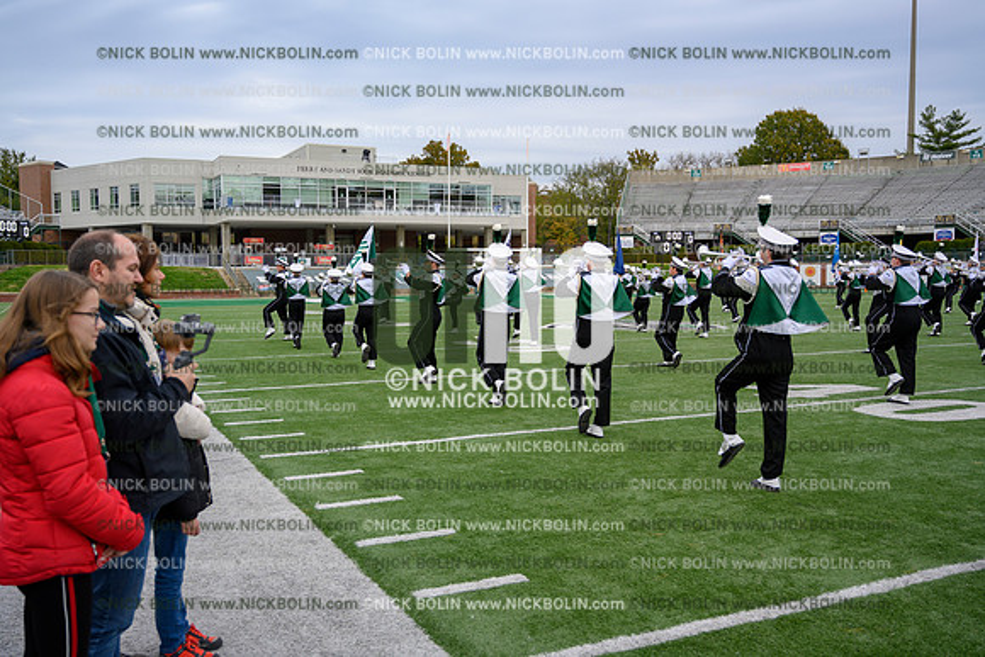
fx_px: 889
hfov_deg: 58.0
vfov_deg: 40.6
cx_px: 492
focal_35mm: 32
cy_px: 328
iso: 125
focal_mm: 32.5
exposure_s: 1/500
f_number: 4
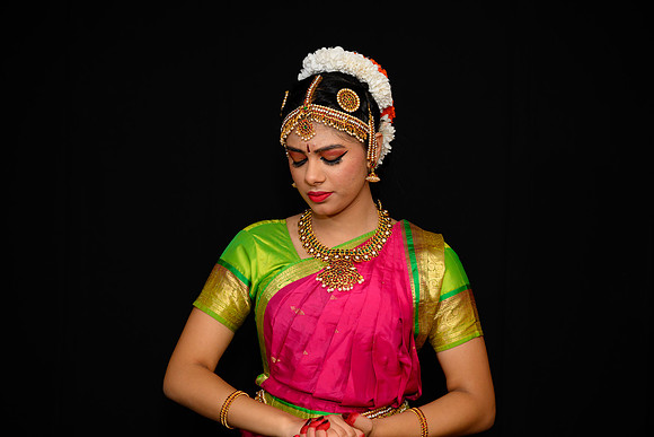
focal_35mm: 68
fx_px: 1236
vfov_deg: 20.0
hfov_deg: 29.6
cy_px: 218
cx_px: 327
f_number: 5
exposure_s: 1/125
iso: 640
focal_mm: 68
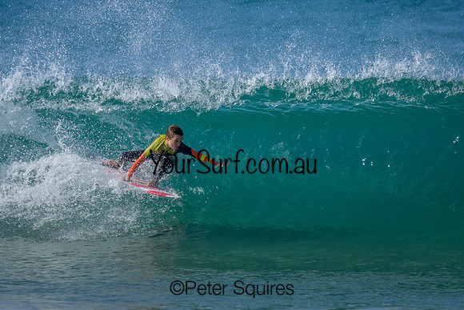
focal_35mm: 1099
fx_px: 14163
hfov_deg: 1.9
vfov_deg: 1.3
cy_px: 97
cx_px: 229
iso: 400
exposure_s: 1/2000
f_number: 6.3
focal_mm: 800
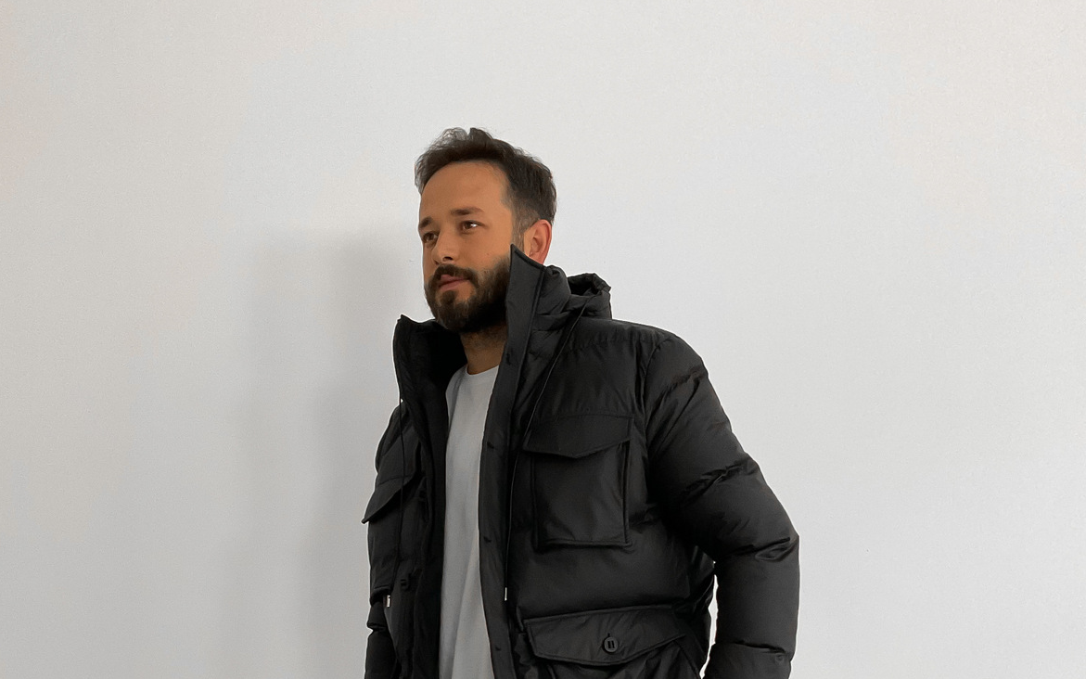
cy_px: 696
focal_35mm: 42
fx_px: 1243
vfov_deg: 28.5
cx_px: 544
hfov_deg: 47.2
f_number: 1.8
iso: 160
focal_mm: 3
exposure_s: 1/60
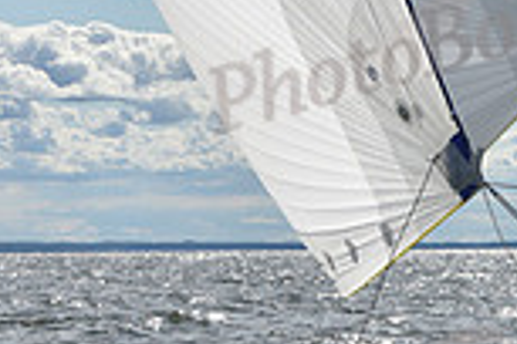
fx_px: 3805
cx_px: 862
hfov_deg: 7.6
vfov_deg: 5.2
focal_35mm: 265
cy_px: 174
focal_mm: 70
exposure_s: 1/640
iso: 250
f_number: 13
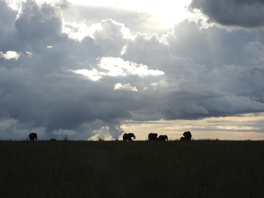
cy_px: 99
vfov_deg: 11.9
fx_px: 953
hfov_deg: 15.8
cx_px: 132
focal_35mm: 125
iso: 100
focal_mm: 22.5
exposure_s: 1/1000
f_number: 4
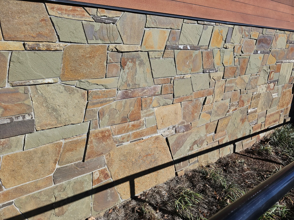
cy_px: 110
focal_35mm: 23
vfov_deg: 58.9
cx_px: 147
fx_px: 195
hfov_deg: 73.9
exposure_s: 1/2000
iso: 25
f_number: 1.7
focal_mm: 6.3
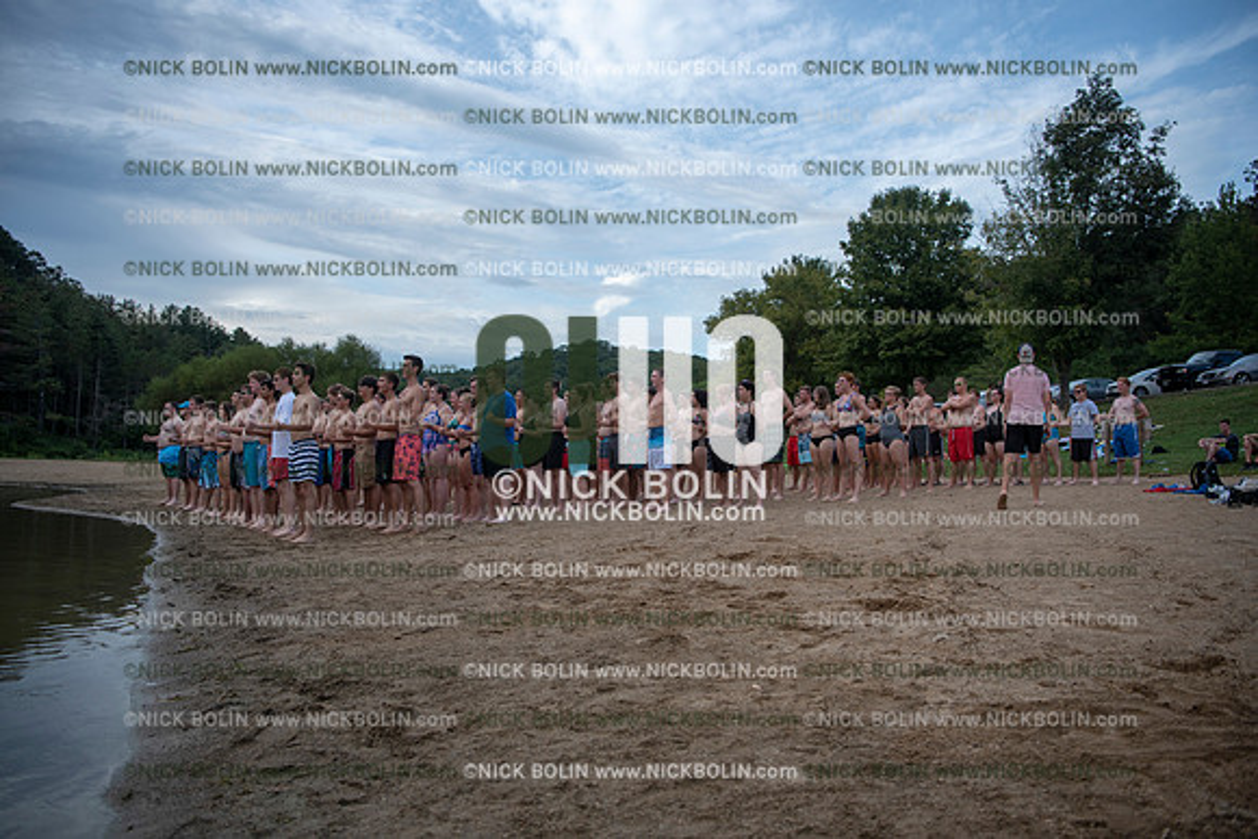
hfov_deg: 63.6
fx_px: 1014
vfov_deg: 45.0
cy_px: 420
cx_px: 629
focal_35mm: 29
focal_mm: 29
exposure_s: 1/1600
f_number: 3.2
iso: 160
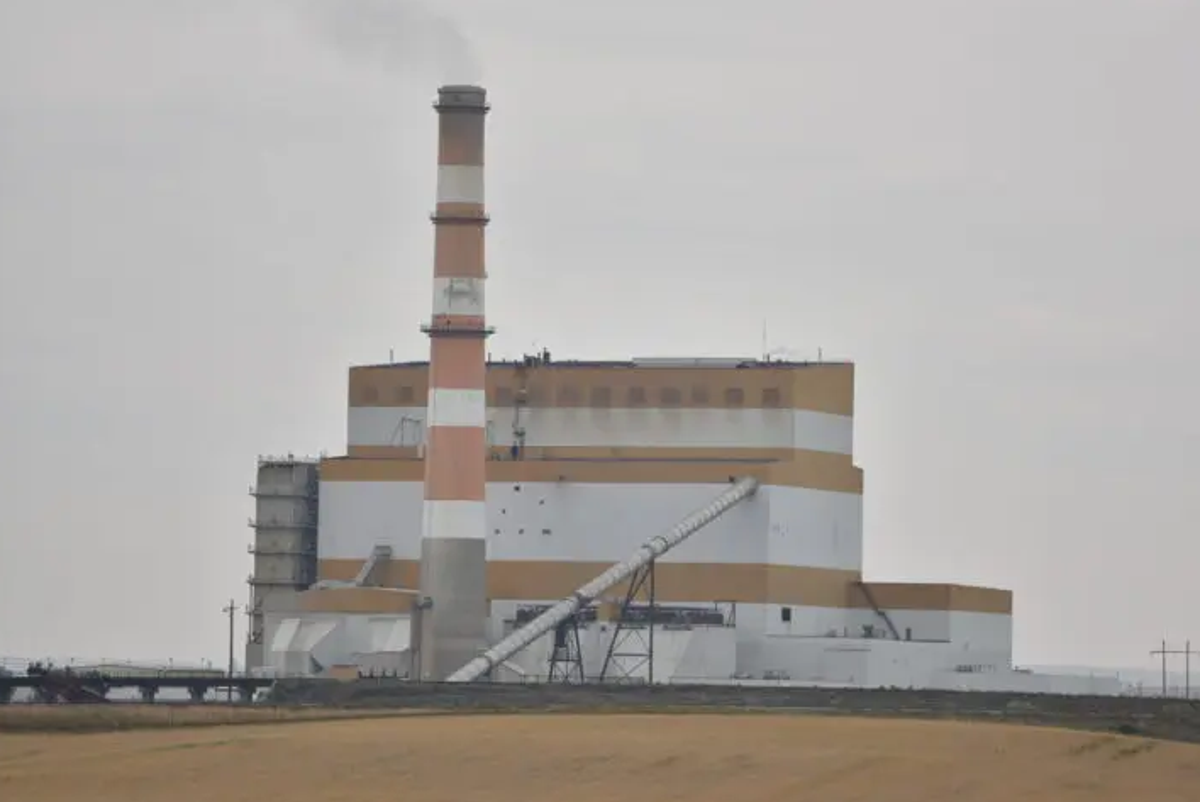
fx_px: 7237
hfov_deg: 9.5
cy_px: 387
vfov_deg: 6.3
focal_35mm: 217
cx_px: 641
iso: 100
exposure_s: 1/500
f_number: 2.8
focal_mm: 200
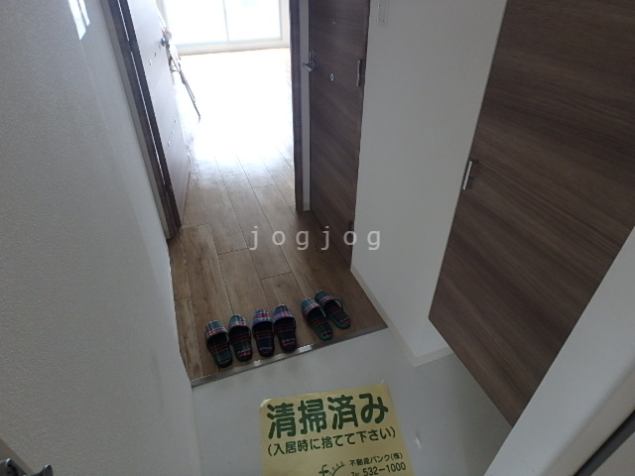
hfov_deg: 79.0
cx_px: 318
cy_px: 238
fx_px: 385
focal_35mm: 21
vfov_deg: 63.4
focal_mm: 3.7
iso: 200
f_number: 3.5
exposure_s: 1/40
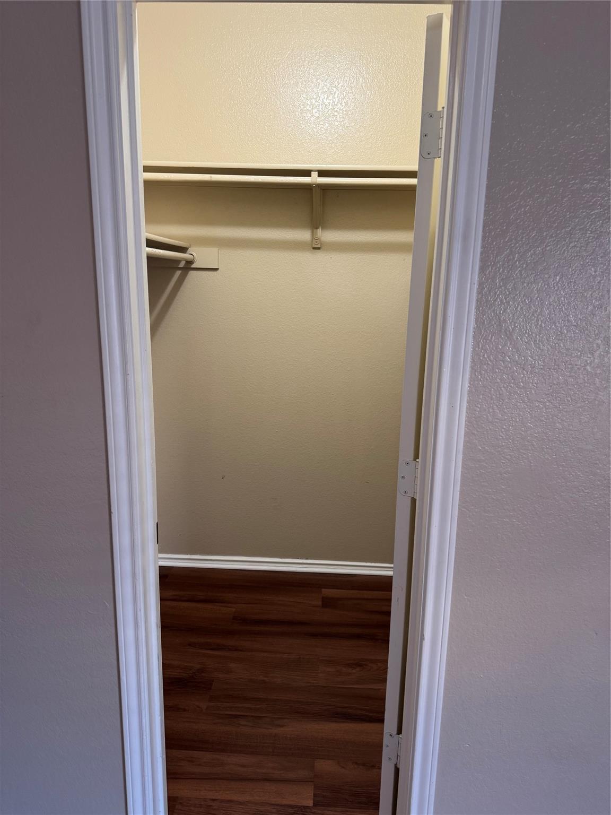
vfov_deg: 71.6
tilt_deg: -12.1
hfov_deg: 56.8
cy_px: 408
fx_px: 565
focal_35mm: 24
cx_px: 306
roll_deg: +0.9
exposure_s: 1/60
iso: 200
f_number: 1.78
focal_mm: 6.76
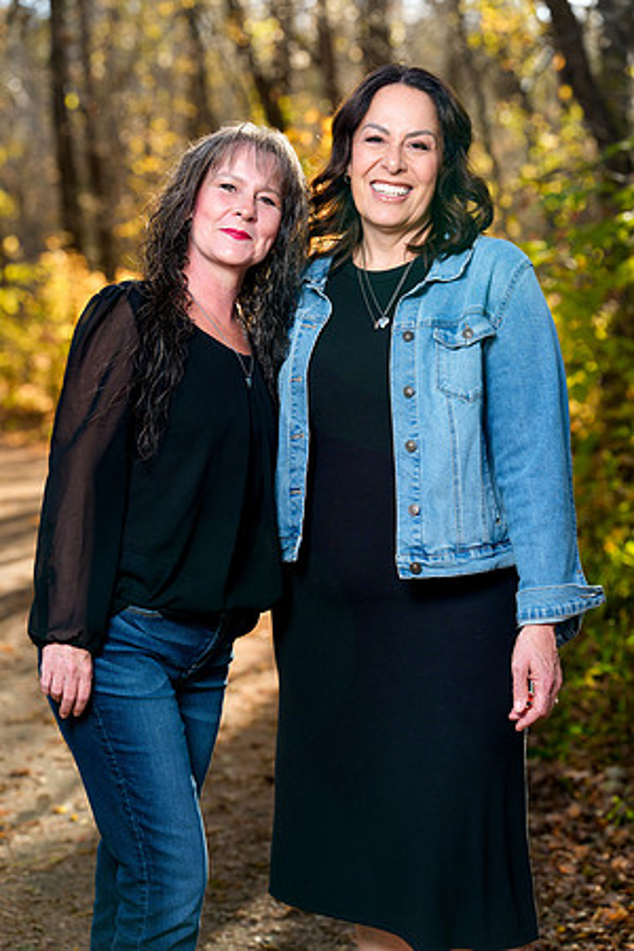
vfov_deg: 24.2
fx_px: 2219
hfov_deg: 16.3
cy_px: 476
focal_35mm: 84
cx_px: 317
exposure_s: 1/160
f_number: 3.5
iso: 400
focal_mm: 84
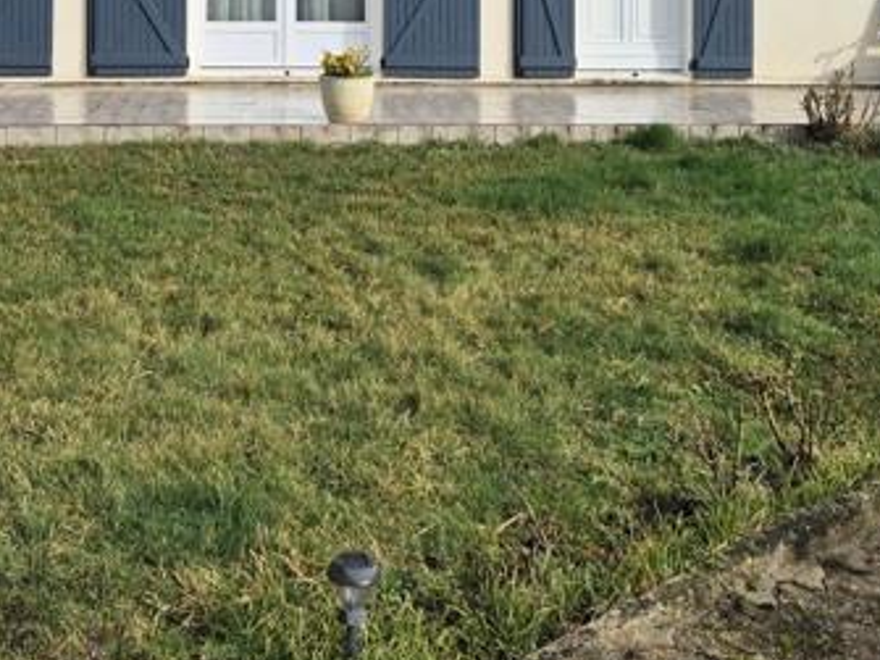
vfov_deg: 24.7
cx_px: 289
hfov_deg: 34.6
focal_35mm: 55
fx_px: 1398
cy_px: -74
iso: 25
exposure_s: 1/2144
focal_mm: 5.4
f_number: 1.8
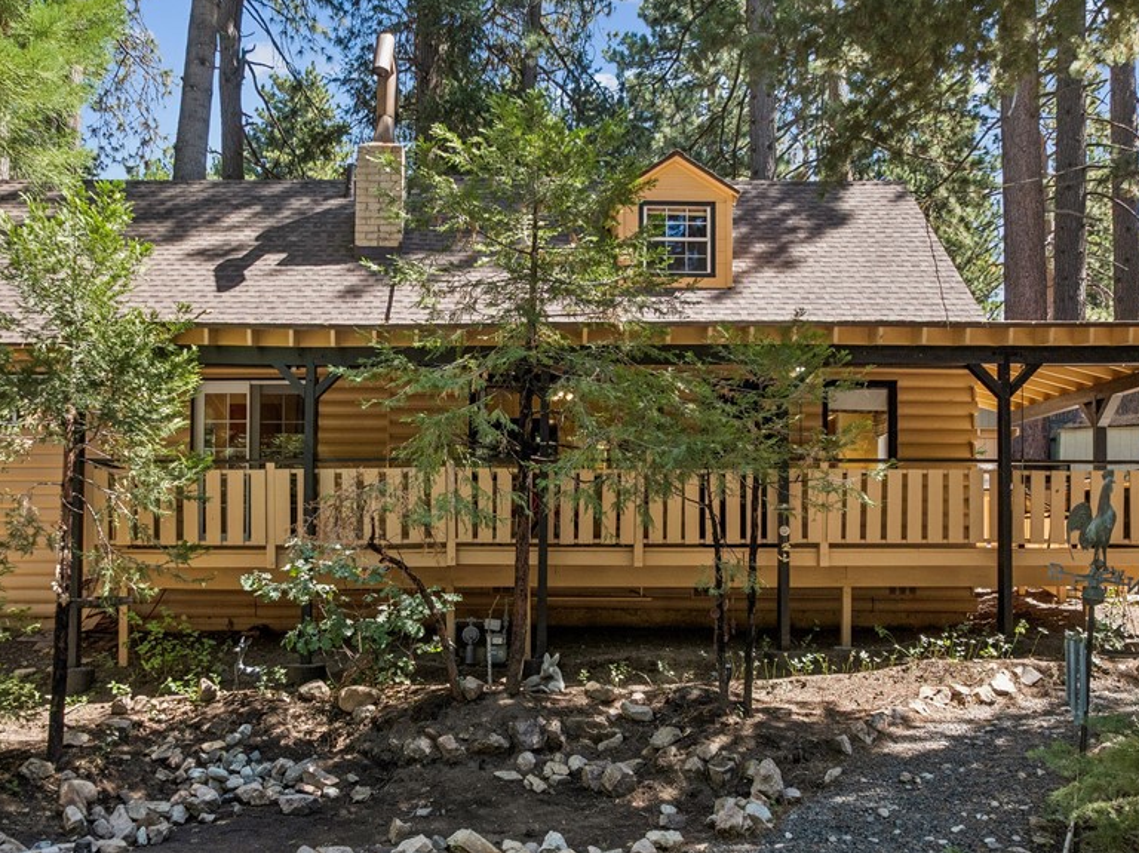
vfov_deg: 43.9
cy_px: 510
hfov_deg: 56.8
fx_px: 1052
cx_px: 516
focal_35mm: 32
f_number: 2.8
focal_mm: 12.3
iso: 120
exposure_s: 1/15
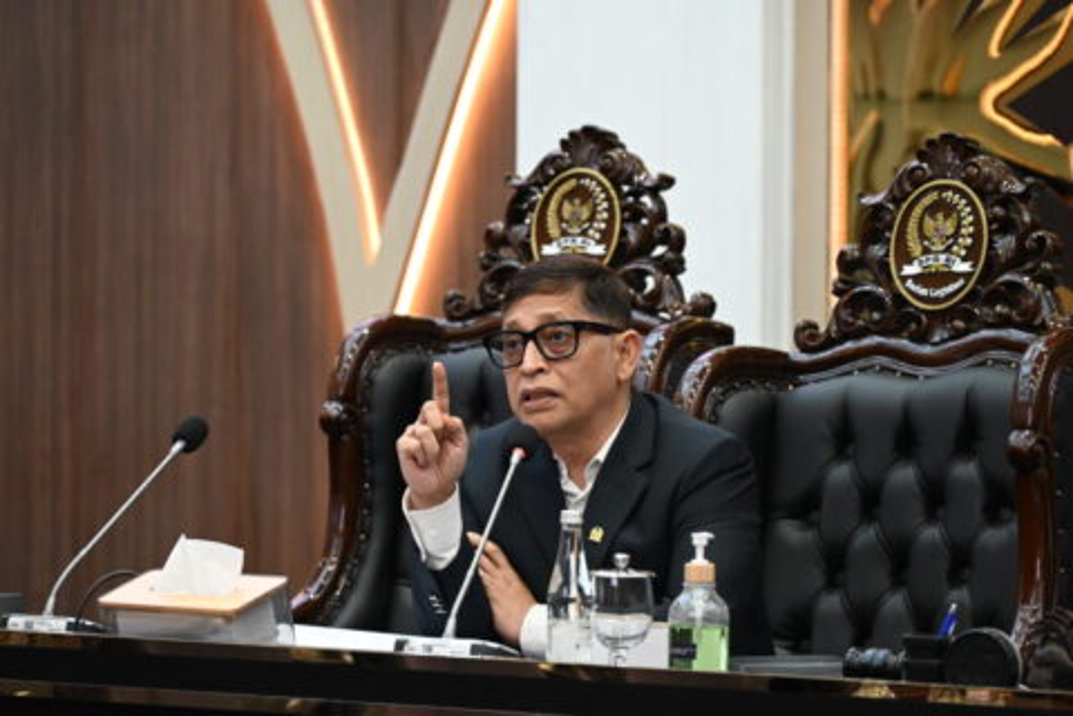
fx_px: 5961
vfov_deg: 6.9
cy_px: 358
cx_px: 536
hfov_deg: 10.3
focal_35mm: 200
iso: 3200
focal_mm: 200
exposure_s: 1/125
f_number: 6.3
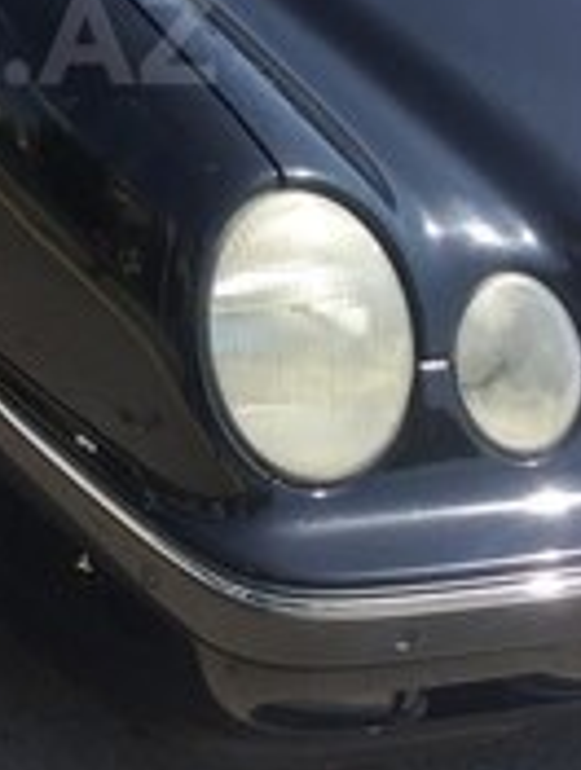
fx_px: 1828
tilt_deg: -25.2
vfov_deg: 23.0
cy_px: 35
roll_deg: -8.0
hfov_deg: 17.2
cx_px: -123
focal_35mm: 82
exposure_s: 1/1068
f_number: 2.2
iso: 32
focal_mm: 4.15
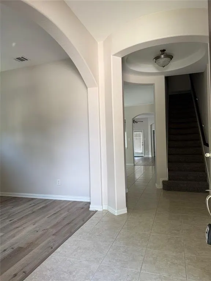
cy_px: 140
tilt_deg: +1.1
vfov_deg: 71.6
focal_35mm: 24
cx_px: 106
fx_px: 195
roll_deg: +0.8
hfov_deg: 56.8
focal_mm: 6.76
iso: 125
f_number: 1.78
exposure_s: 1/121
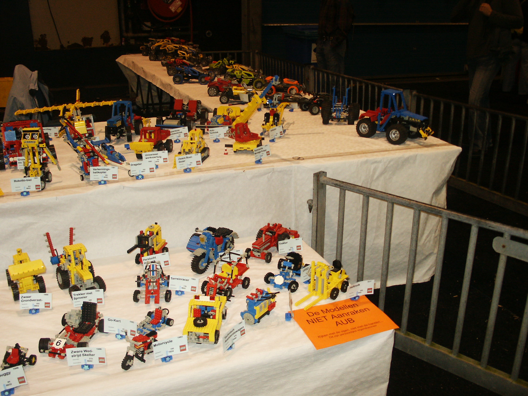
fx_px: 534
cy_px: 198
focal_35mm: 35
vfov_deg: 40.7
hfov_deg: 52.6
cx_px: 264
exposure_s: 1/45
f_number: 3
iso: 200
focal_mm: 7.18
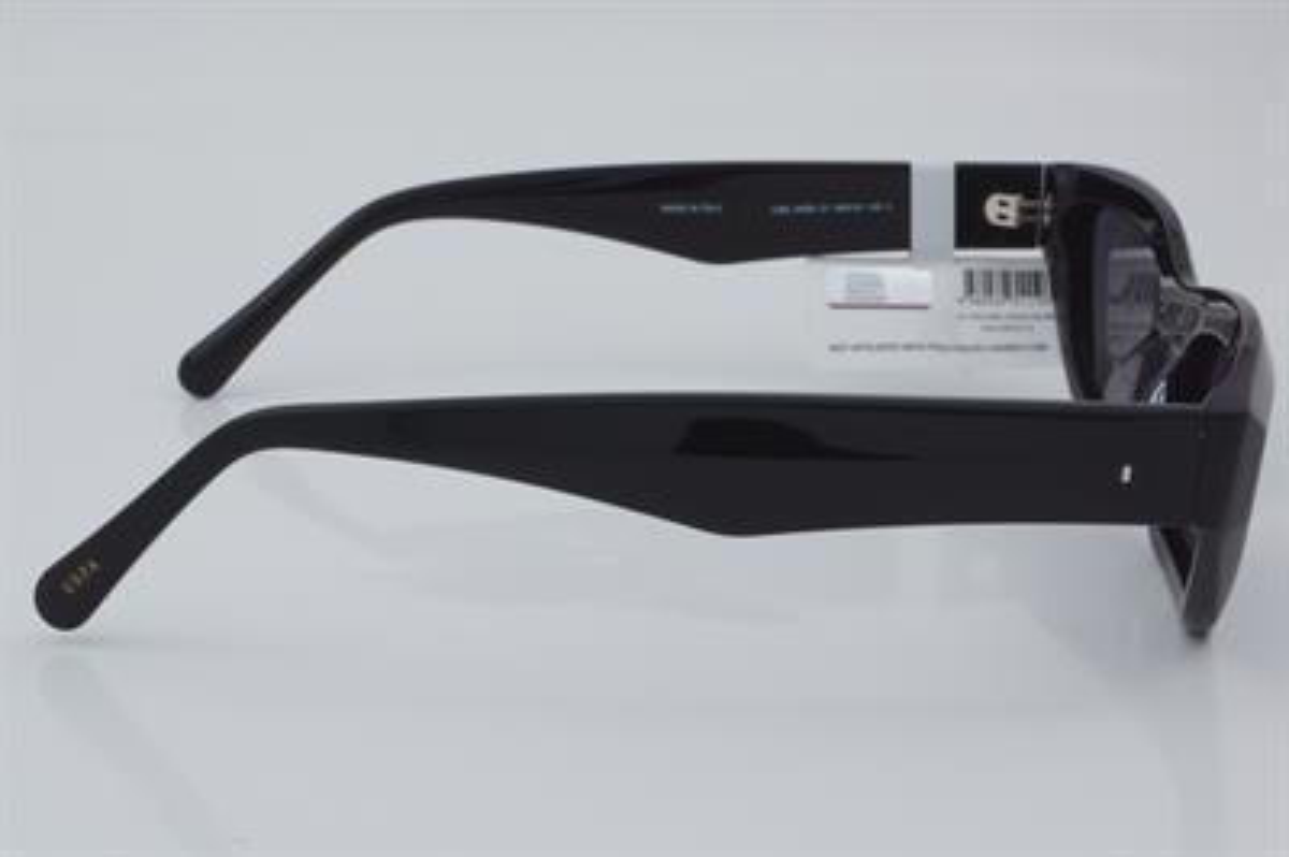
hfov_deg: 24.6
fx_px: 2951
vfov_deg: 16.5
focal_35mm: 82
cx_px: 644
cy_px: 428
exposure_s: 1/4
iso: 100
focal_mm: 55
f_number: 32
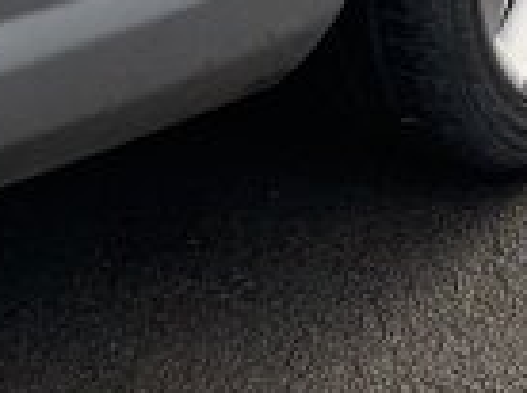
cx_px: 195
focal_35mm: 170
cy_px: -582
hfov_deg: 11.6
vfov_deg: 8.0
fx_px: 2584
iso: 25
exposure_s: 1/426
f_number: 1.8
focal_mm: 4.25
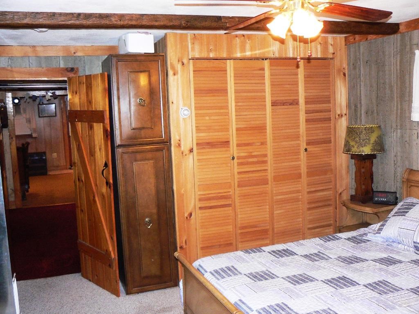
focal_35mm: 36
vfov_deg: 39.7
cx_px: 210
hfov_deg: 51.4
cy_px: 157
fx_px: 436
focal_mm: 6
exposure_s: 1/30
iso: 250
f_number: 2.8
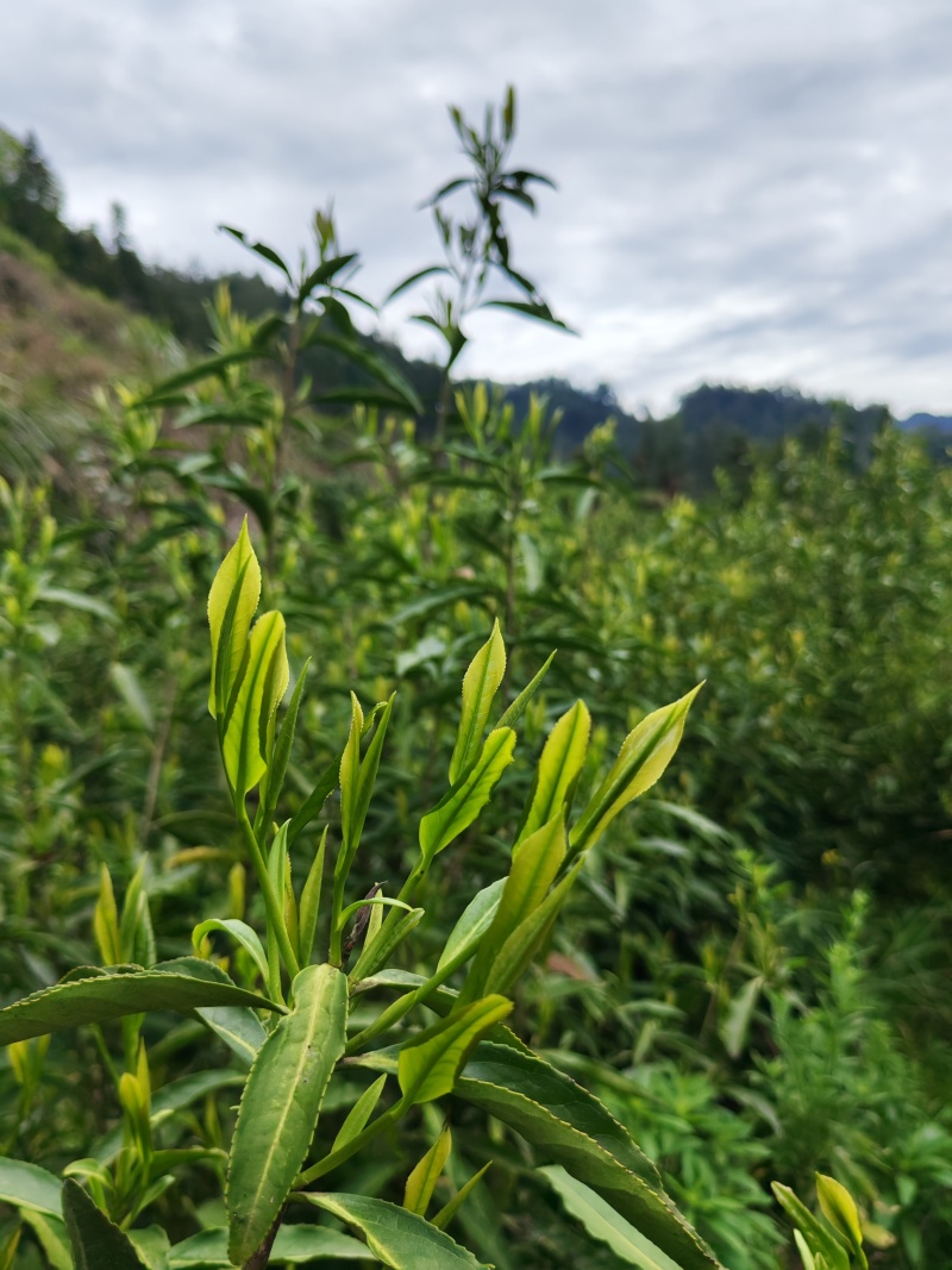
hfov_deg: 51.3
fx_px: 990
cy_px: 635
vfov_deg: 65.3
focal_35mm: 27
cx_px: 476
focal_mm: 5.52
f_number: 1.95
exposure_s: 1/2600
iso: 50
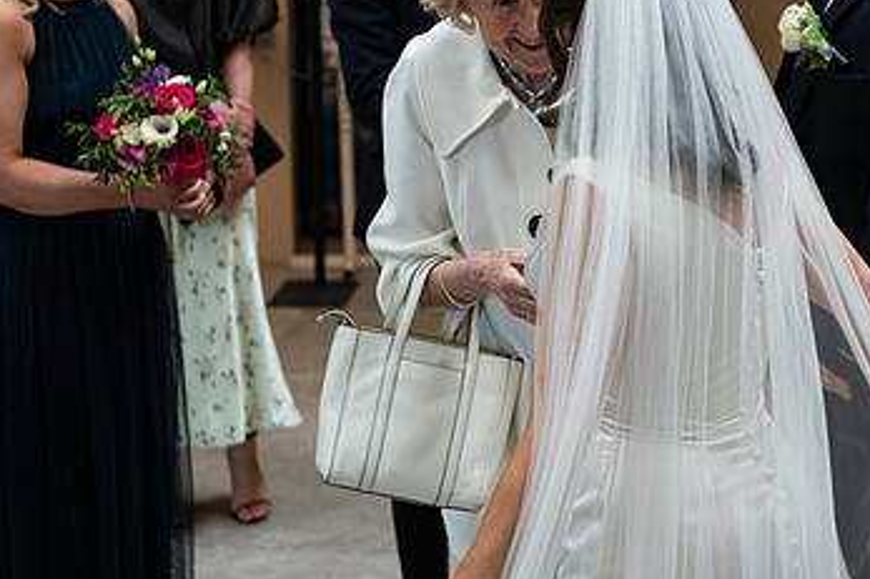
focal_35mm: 87
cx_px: 602
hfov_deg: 23.3
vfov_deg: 15.6
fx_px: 2101
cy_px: 149
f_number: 3.5
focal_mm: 52
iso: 800
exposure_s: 1/160
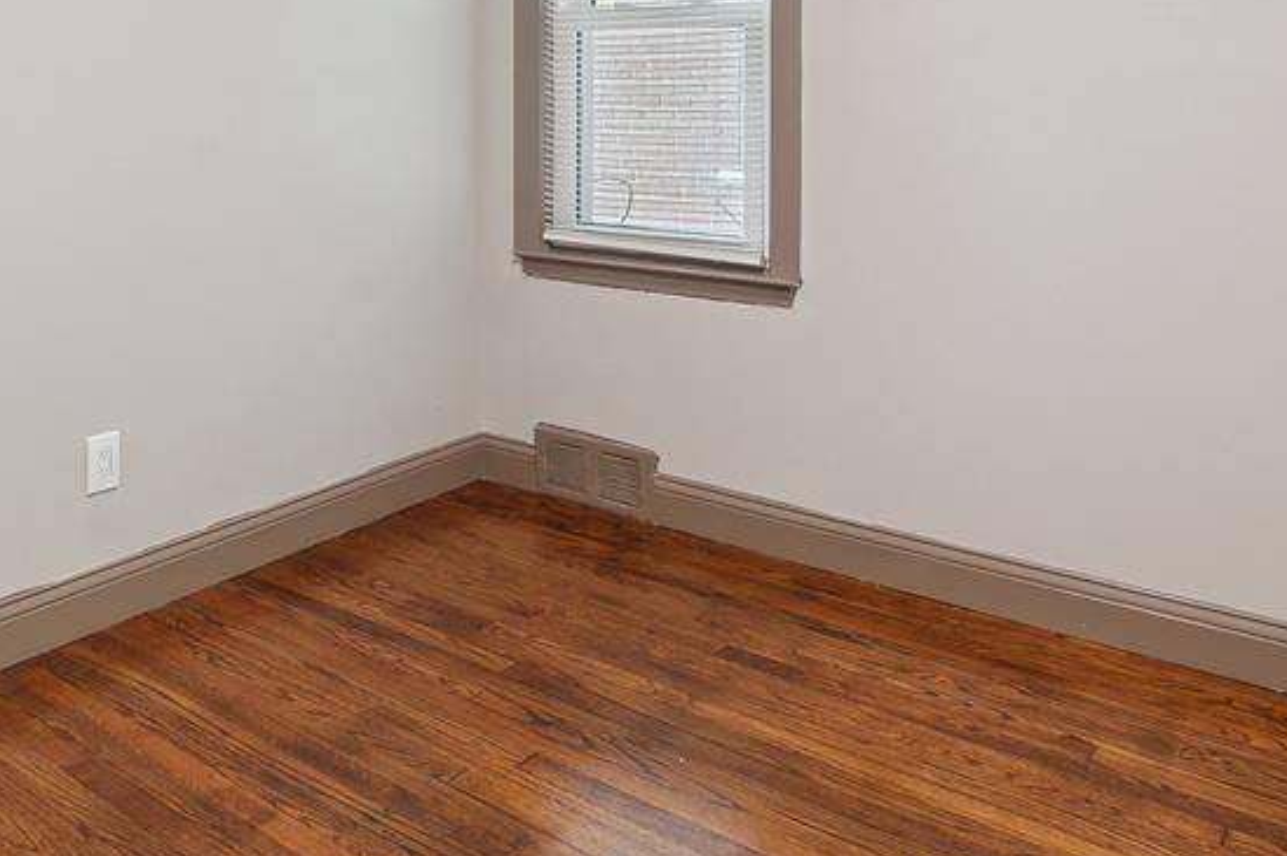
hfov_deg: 64.6
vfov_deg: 42.2
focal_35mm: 28
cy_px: 70
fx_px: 1000
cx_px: 485
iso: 400
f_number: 8
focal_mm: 10
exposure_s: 1/10
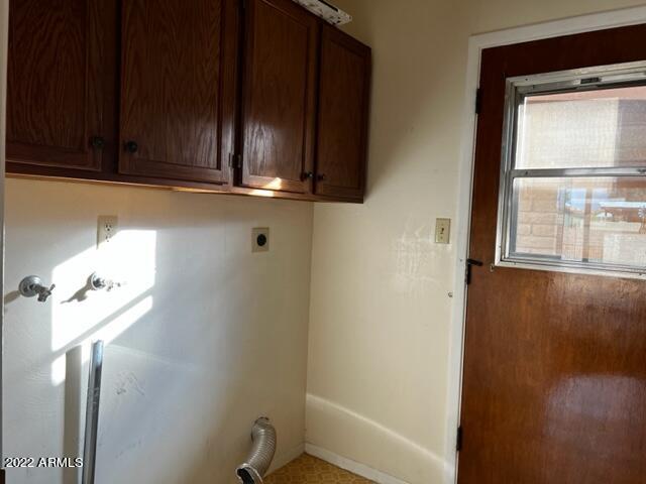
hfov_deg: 67.3
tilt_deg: -3.2
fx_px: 485
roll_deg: -2.2
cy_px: 242
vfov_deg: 53.1
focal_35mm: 26
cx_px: 323
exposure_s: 1/120
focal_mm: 5.7
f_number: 1.5
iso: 64
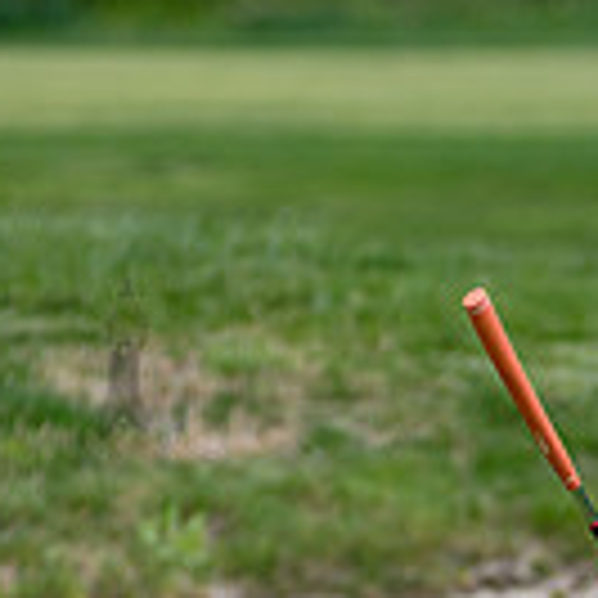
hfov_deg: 2.4
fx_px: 13974
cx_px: 922
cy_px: 629
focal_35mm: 715
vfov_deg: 2.5
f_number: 3.5
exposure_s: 1/640
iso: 100
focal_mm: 155
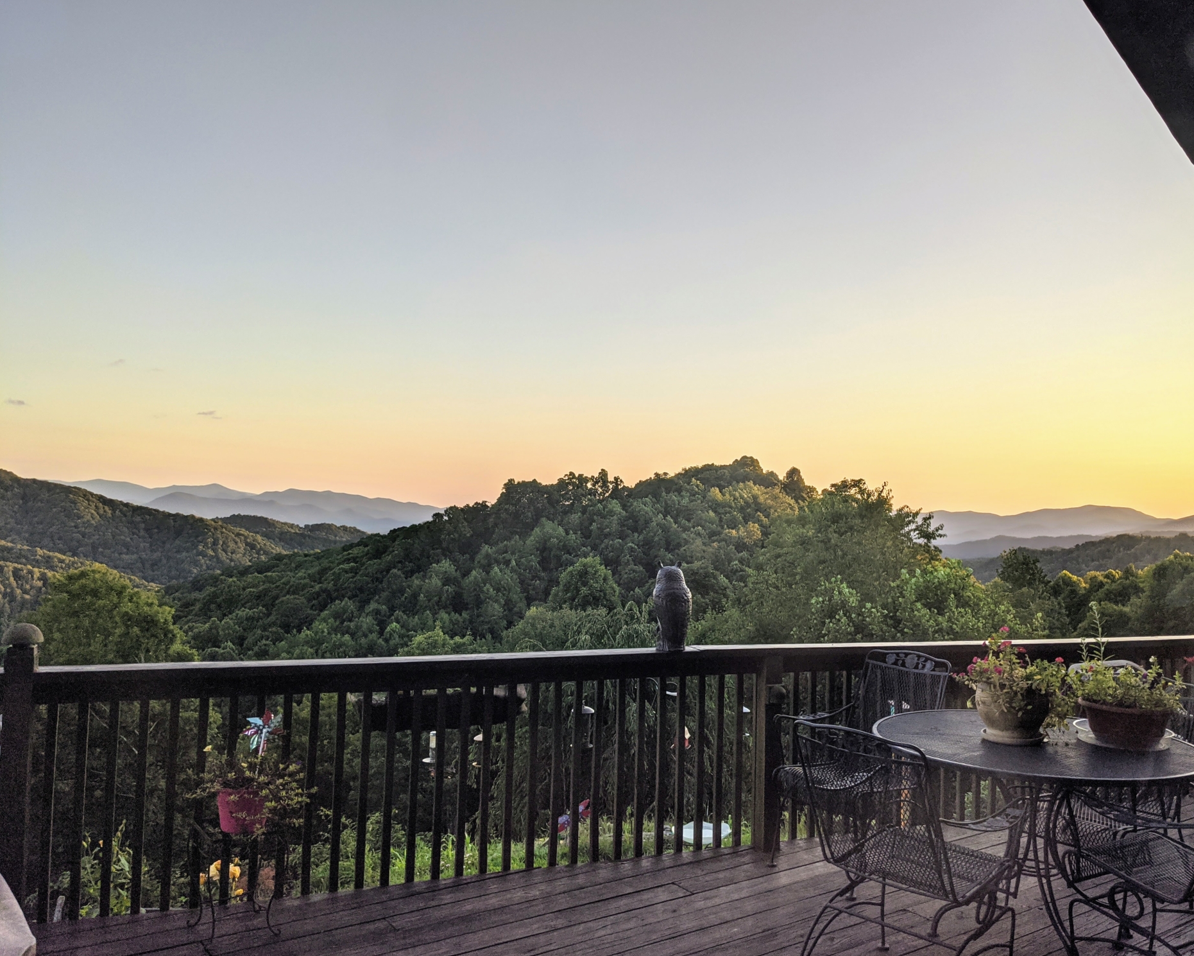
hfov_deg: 60.3
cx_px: 651
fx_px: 1025
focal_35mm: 29
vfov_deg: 50.0
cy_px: 478
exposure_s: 1/331
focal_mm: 4.38
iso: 58
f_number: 1.73
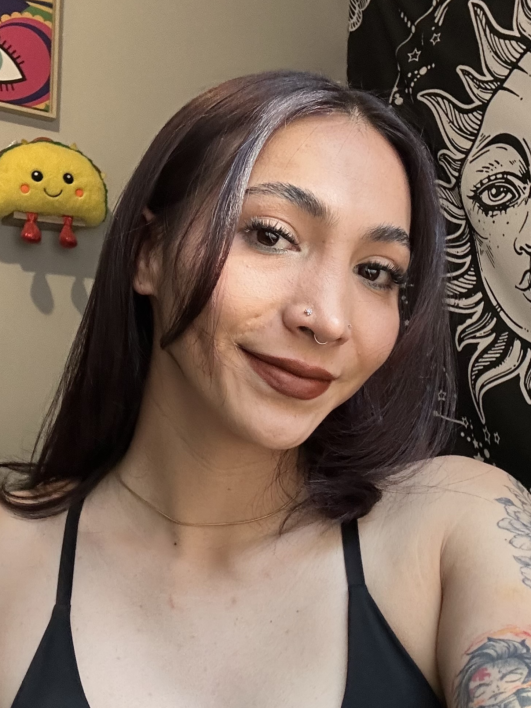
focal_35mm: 48
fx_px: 982
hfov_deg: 30.2
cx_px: 224
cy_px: 323
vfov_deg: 39.6
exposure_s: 1/60
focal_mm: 2.69
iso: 160
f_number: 1.9
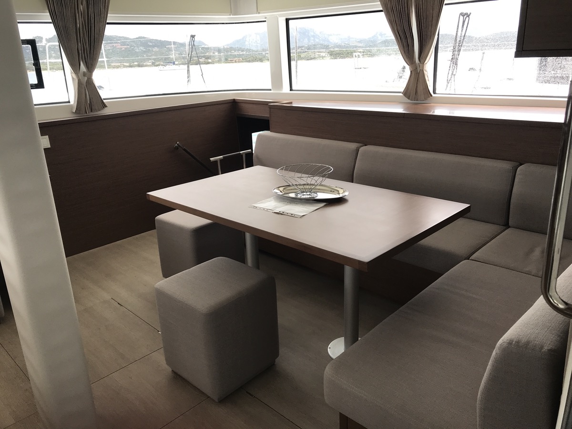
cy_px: 214
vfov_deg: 49.7
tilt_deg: -16.6
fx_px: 463
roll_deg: +3.0
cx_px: 286
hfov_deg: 63.4
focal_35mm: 28
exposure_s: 1/129
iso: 20
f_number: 1.8
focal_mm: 3.99
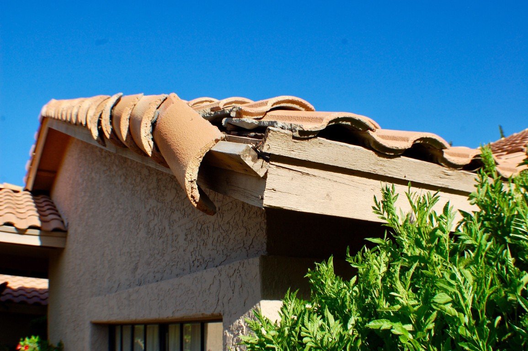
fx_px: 747
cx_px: 264
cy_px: 176
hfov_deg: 38.9
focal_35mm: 51
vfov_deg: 26.4
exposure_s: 1/320
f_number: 9
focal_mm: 34
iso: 200
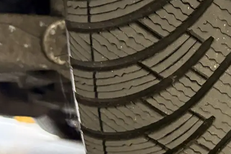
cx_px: 236
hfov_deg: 21.1
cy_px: 148
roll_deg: -7.7
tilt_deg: -1.4
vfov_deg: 14.5
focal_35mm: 93
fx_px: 597
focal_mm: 5.96
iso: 640
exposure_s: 1/38
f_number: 1.6
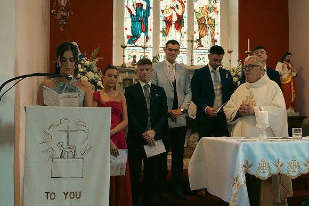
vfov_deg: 29.9
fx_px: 386
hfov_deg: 43.6
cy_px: 103
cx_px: 154
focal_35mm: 45
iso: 1600
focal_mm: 30
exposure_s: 1/200
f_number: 3.5
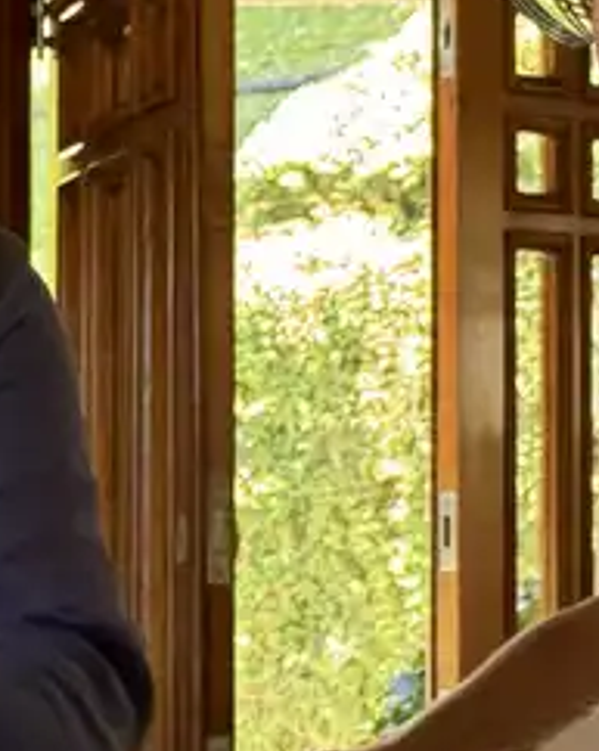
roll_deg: -0.2
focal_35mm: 155
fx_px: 3441
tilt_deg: +1.9
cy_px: 434
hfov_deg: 9.9
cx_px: 90
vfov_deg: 12.5
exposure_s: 1/60
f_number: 1.78
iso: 250
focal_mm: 6.76
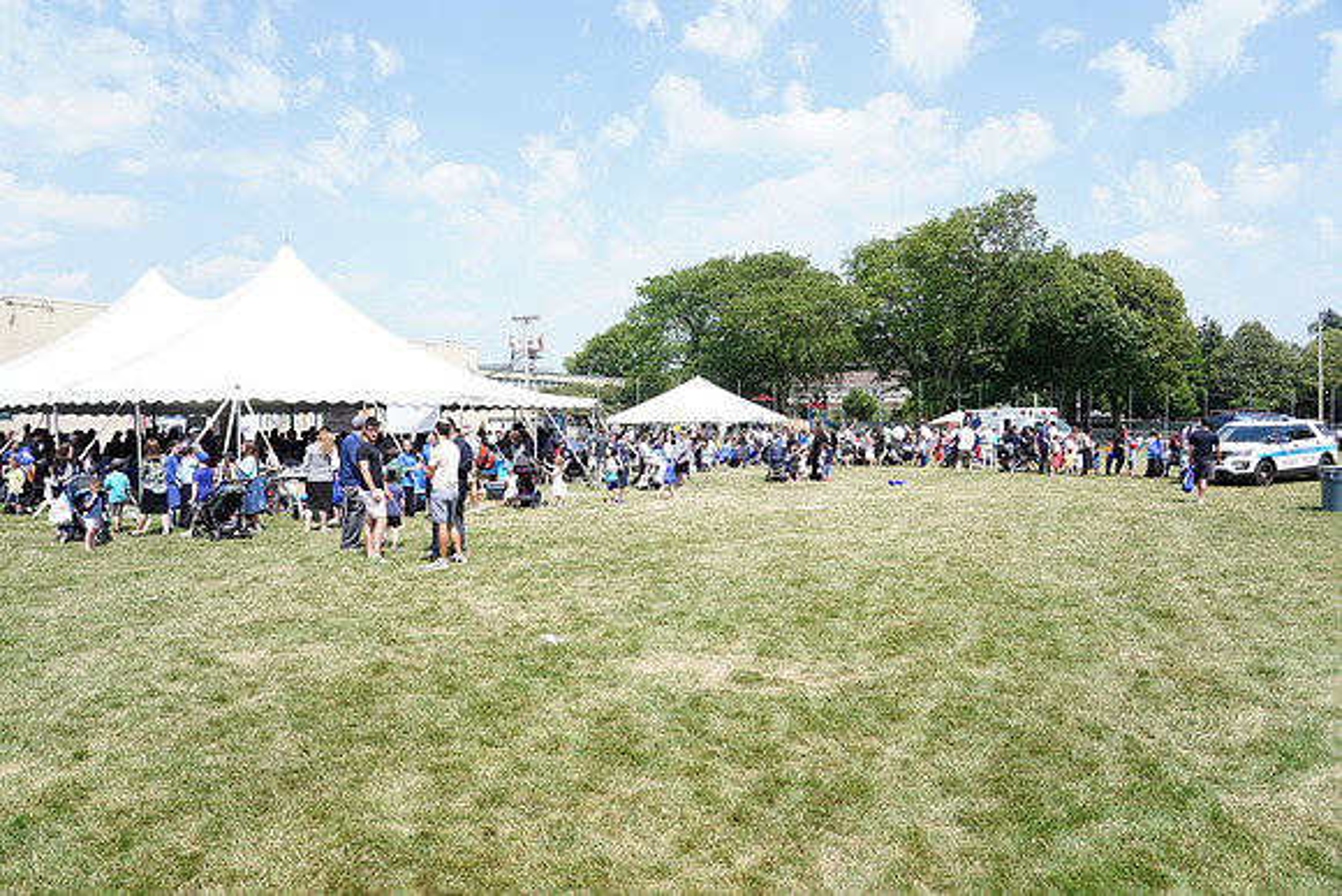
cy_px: 448
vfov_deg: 53.2
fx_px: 895
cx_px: 671
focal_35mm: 24
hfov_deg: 73.7
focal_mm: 24
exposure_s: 1/200
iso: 160
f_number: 9
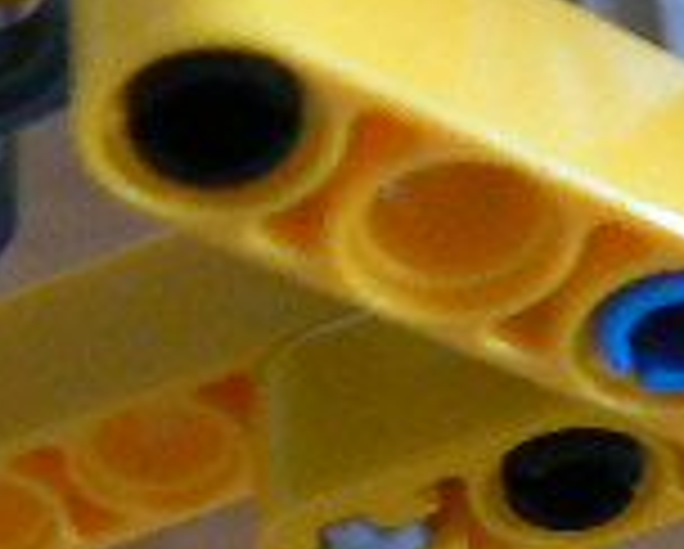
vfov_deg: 10.4
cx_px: 702
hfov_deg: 12.8
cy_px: -14
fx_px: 3000
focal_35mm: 148
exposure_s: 1/6
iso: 200
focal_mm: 6
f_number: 2.8
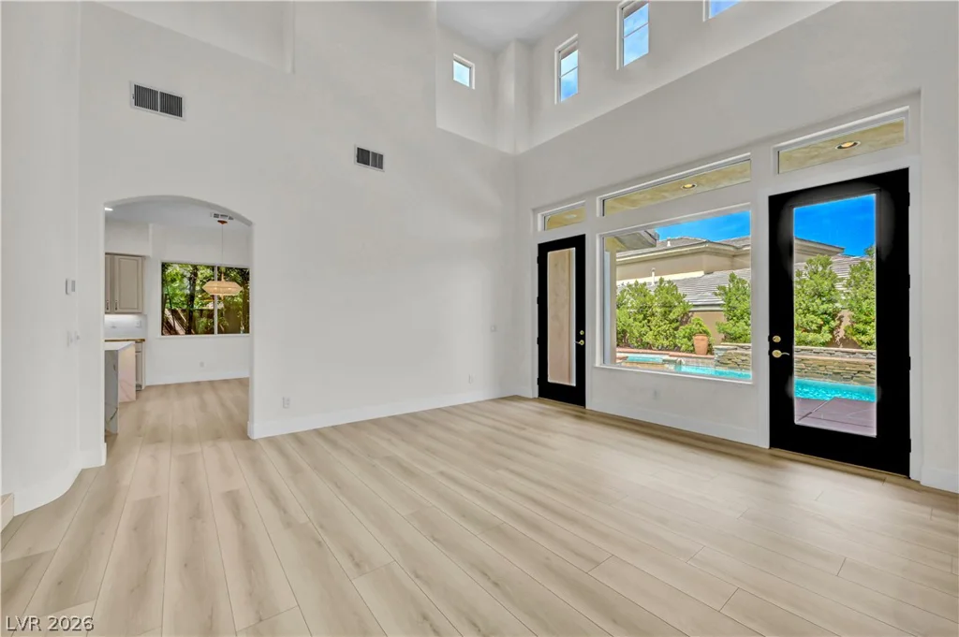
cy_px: 318
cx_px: 480
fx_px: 373
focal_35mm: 14
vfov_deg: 81.1
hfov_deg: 104.3
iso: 400
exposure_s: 1/125
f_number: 9
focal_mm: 14
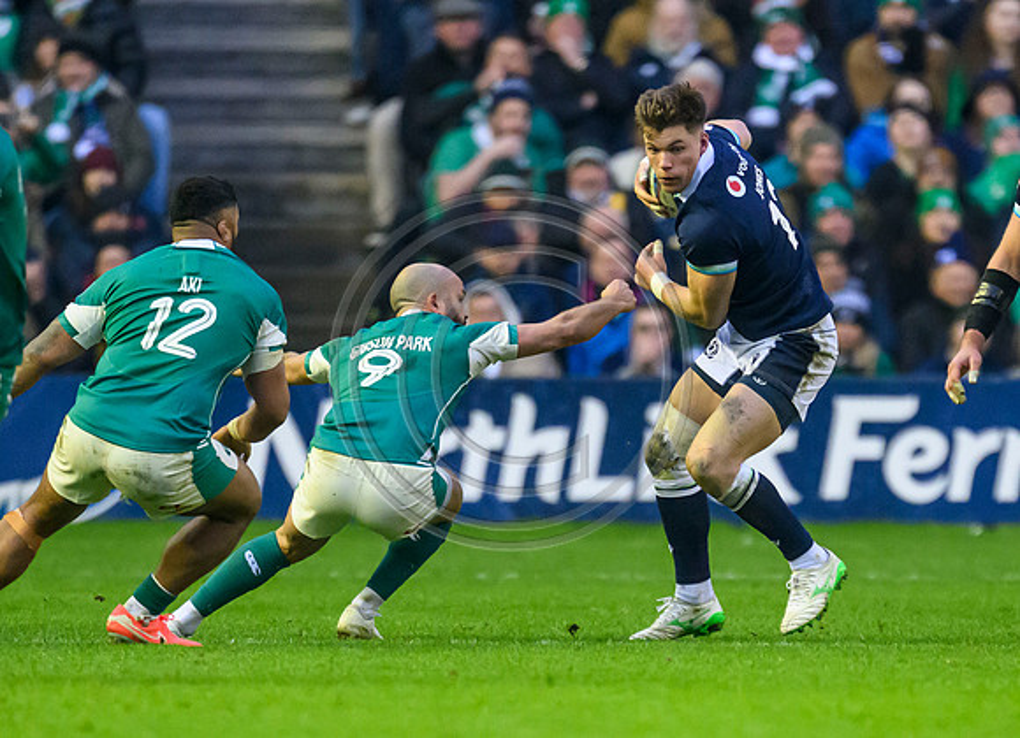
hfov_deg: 1.7
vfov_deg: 1.2
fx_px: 34682
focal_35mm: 1192
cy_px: 645
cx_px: 783
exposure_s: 1/1250
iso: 6400
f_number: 4
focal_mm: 560
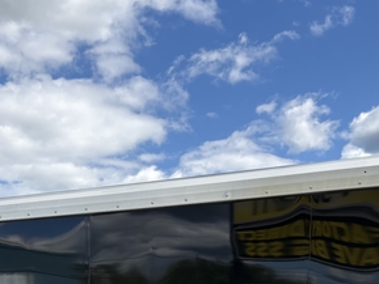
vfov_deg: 18.8
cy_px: 383
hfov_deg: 27.0
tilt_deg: -0.6
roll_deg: -0.5
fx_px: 789
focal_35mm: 72
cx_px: 201
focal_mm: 5.96
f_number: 1.6
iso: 50
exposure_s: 1/2141
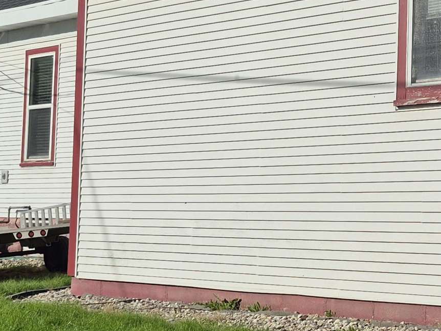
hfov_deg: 23.3
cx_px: 381
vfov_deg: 18.0
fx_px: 1044
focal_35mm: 82
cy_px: 178
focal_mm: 5.4
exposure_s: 1/3472
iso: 25
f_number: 1.8
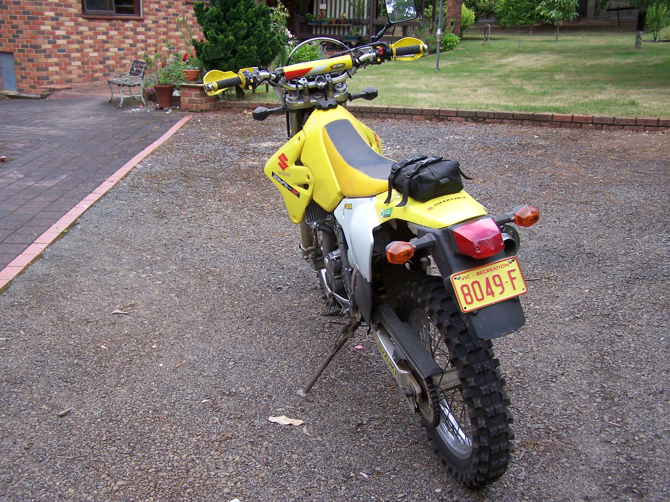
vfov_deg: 37.7
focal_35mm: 38
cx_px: 335
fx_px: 735
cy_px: 251
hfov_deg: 49.0
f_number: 2.8
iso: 80
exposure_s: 1/250
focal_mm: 6.3
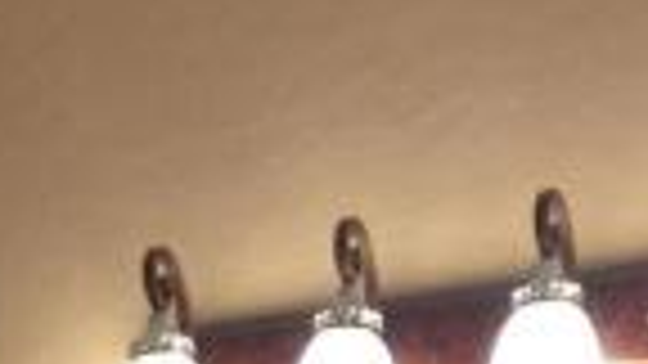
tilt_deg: -4.4
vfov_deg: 5.7
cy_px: 1703
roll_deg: -1.7
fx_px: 2887
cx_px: 148
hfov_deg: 12.8
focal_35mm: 168
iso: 80
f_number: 2.2
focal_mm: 4.15
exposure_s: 1/15
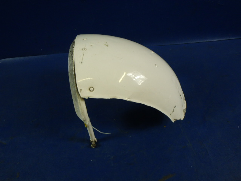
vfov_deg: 49.7
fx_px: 195
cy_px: 90
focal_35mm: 28
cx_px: 120
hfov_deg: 63.4
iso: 250
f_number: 3.9
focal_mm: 5
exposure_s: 1/30
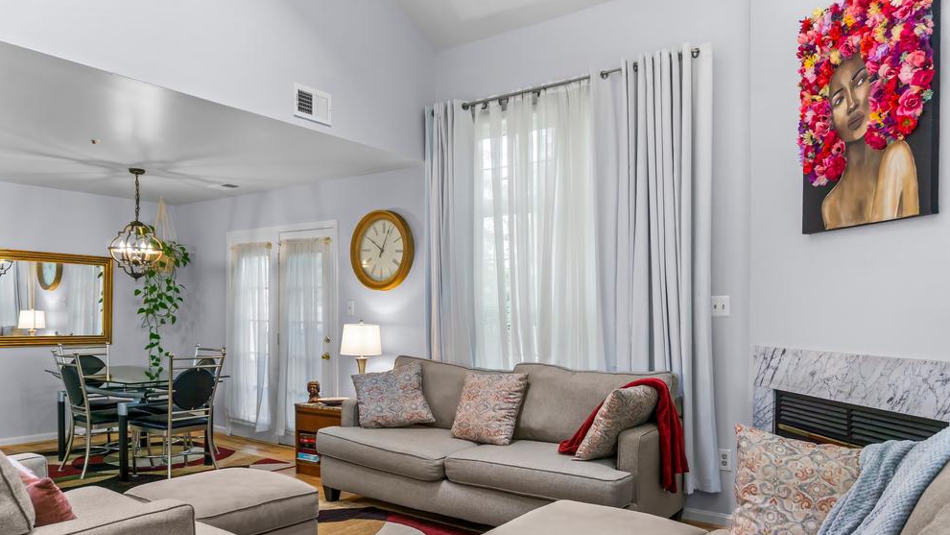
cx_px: 487
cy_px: 318
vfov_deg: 44.2
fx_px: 655
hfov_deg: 71.9
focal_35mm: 26
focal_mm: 16
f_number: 4
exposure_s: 1/60
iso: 400
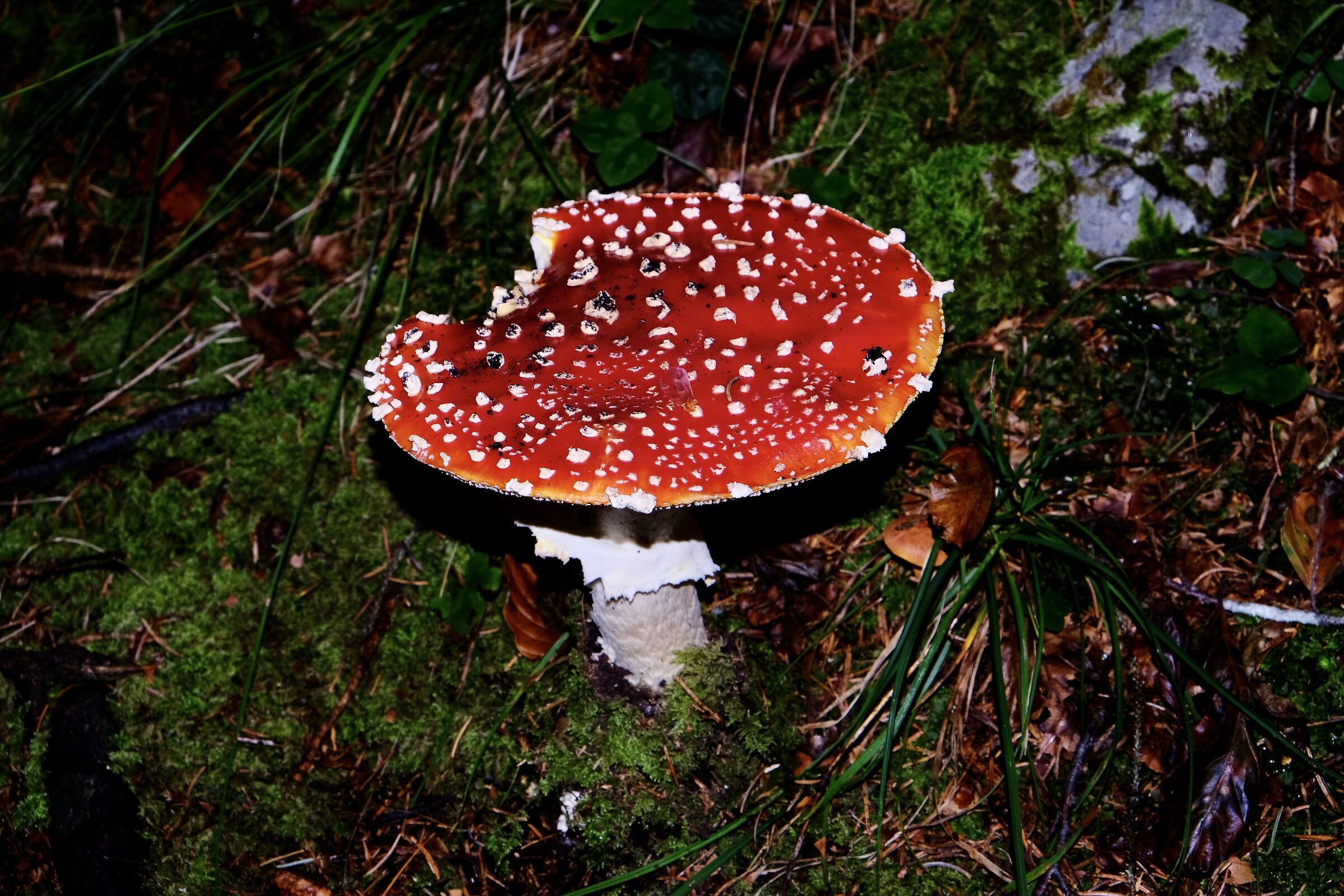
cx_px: 672
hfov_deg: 31.4
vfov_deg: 21.2
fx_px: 2389
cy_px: 448
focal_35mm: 64
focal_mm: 42.5
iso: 400
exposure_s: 1/180
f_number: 11
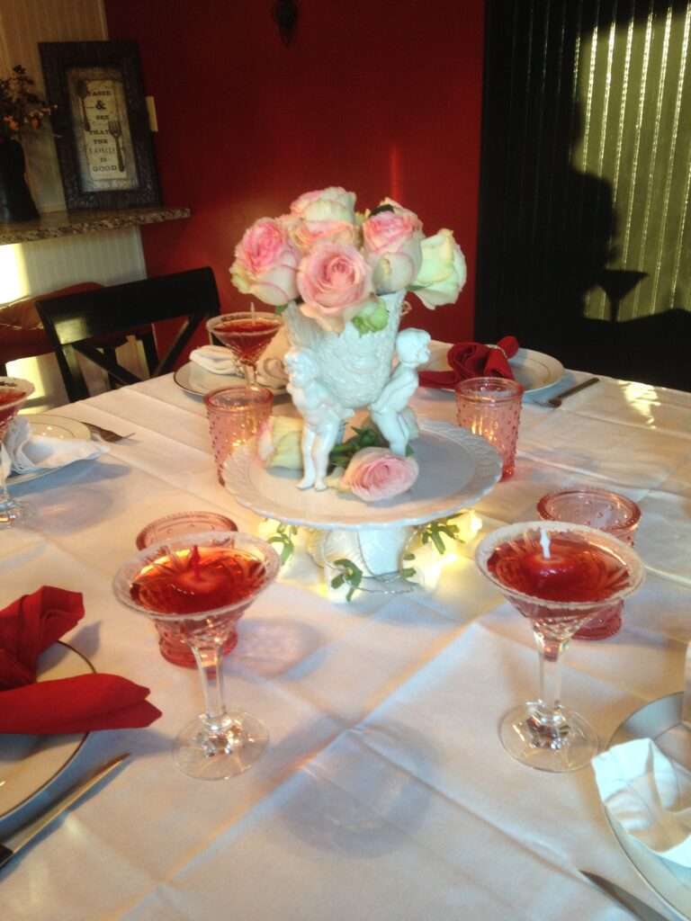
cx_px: 346
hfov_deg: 42.9
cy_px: 460
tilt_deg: -24.2
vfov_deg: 55.4
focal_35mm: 33
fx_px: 878
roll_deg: +1.3
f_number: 2.4
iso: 100
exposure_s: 1/20
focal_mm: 4.12
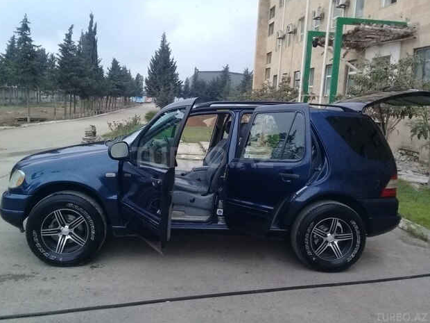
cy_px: 157
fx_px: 410
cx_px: 203
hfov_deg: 55.3
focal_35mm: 33
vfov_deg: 42.9
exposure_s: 1/20
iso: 200
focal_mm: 3.3
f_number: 2.2
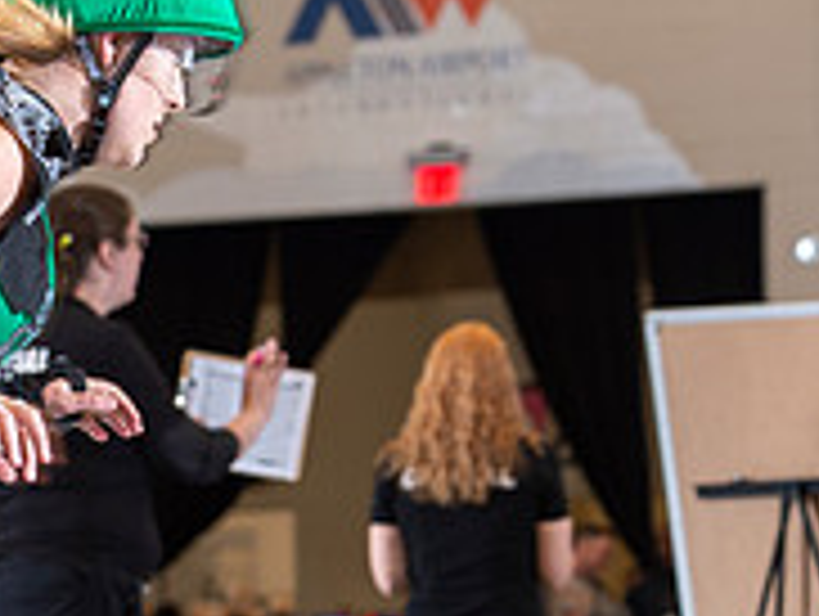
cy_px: 681
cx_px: -410
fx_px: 7249
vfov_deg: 4.9
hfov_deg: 6.4
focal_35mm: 306
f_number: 5.6
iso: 640
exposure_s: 1/160
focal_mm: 100
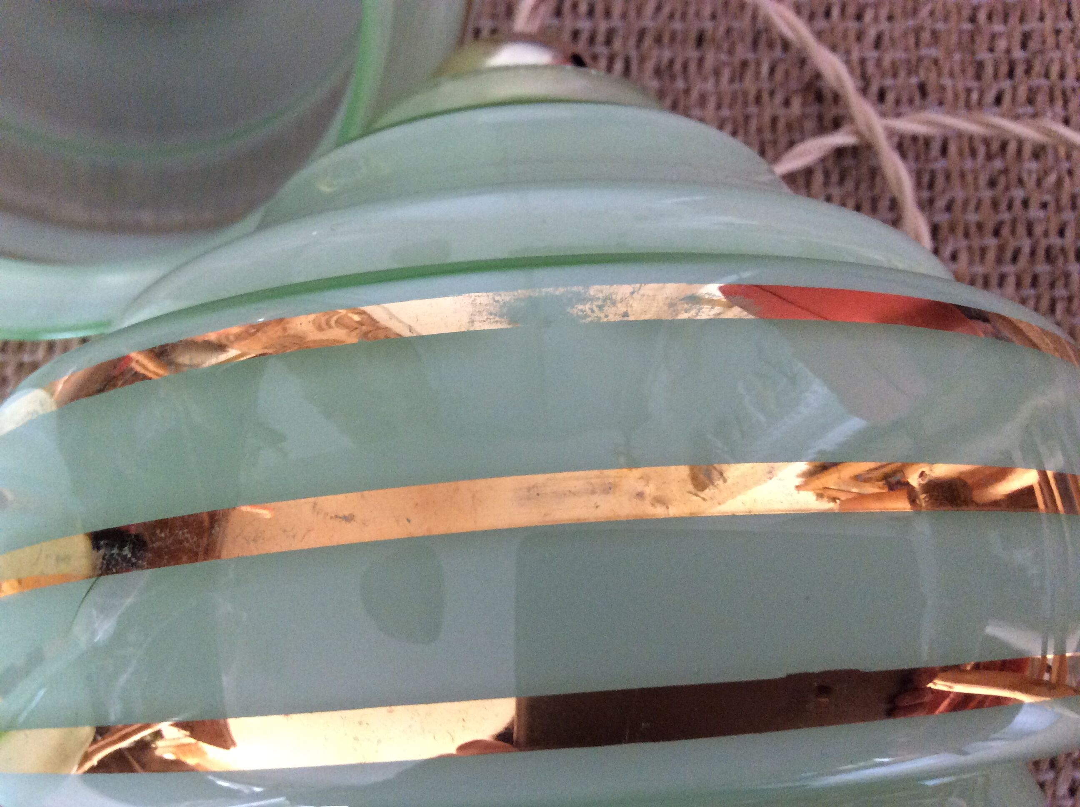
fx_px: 997
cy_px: 404
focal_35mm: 32
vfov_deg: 44.1
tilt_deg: -83.1
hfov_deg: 56.9
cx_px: 540
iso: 200
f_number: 2.4
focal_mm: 3.3
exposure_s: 1/25
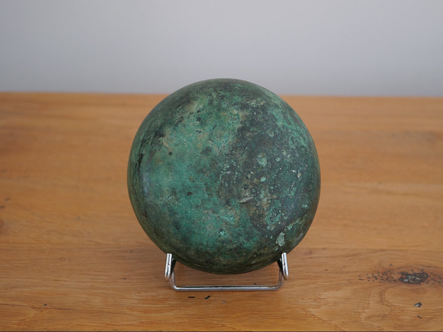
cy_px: 166
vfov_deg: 24.4
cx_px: 222
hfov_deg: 32.2
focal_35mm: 60
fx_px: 768
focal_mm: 30
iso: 640
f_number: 2.8
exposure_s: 1/60
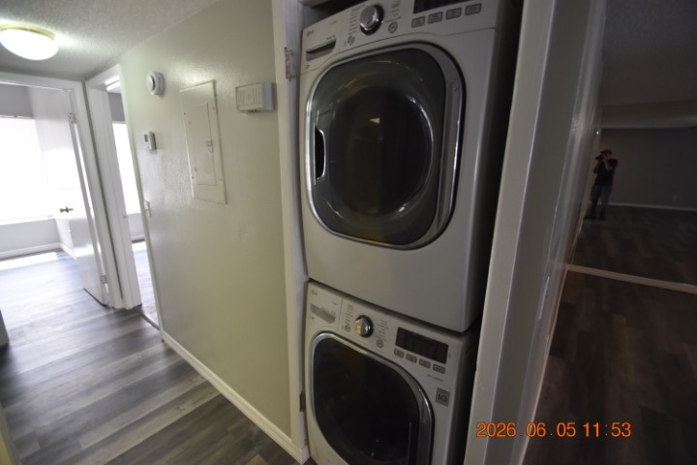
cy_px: 232
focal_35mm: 15
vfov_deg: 77.3
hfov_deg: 100.4
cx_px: 348
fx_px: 290
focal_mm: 10
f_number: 3.5
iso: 800
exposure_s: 1/180
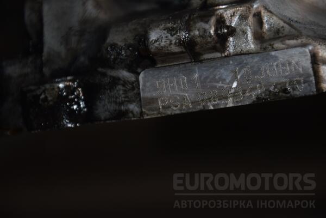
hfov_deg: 13.0
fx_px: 1426
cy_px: 109
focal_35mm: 158
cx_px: 163
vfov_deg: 8.7
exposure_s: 1/60
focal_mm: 105
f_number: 5.6
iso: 800
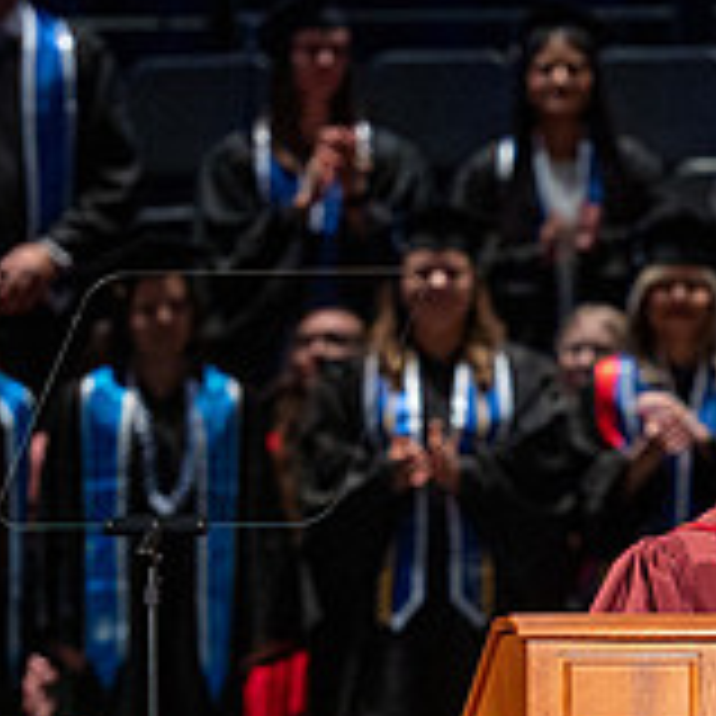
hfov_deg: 2.5
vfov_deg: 2.5
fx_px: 16662
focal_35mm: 712
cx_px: 800
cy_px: 814
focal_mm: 190
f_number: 2.8
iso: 2000
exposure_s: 1/250
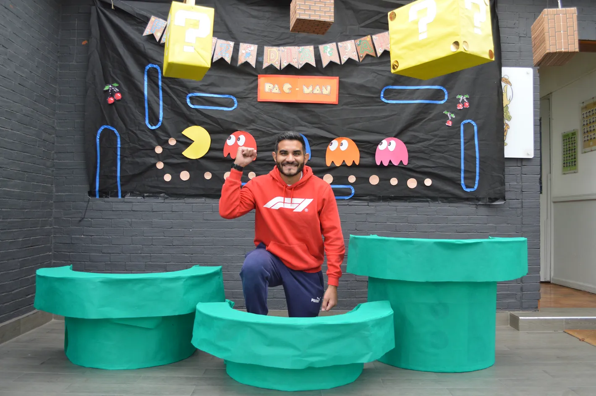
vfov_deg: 39.9
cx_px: 298
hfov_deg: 57.3
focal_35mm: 33
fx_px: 546
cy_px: 198
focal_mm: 22
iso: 400
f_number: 4
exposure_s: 1/60
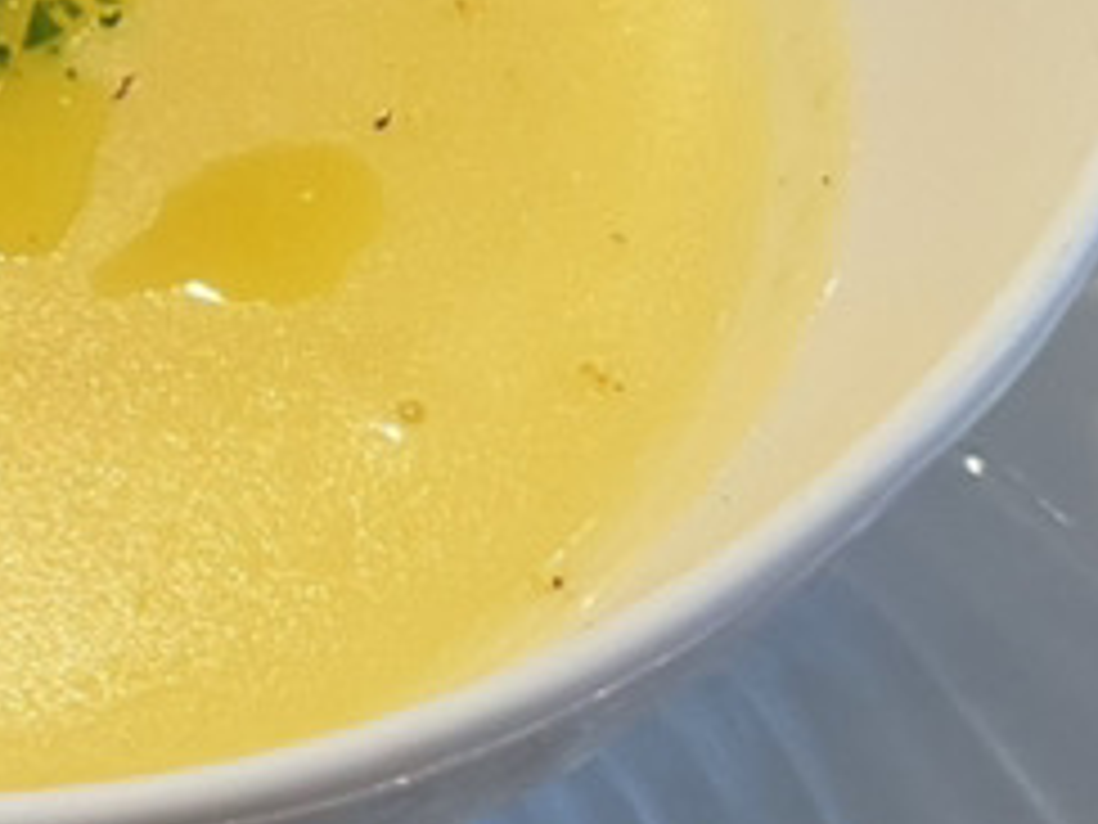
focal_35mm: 128
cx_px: -158
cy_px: 288
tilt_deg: -56.6
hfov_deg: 15.0
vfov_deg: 11.6
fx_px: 4060
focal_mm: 4.2
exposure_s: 1/60
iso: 125
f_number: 1.6
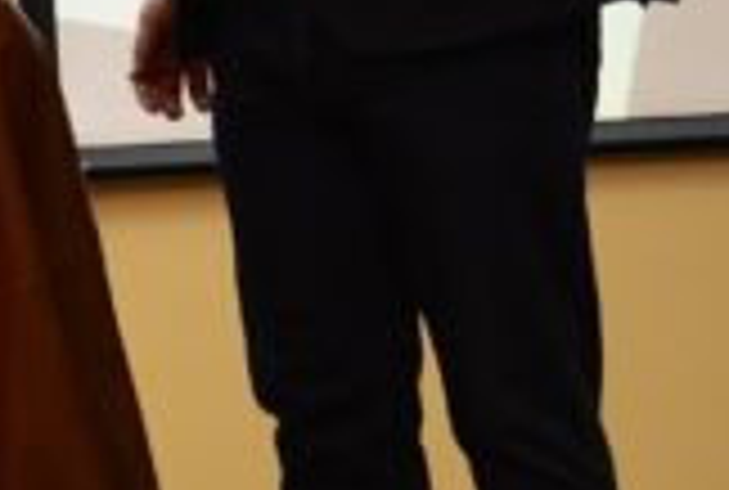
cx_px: -189
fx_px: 7168
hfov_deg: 5.8
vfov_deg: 3.9
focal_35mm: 353
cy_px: -31
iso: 1250
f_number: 4.5
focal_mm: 56
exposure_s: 1/200
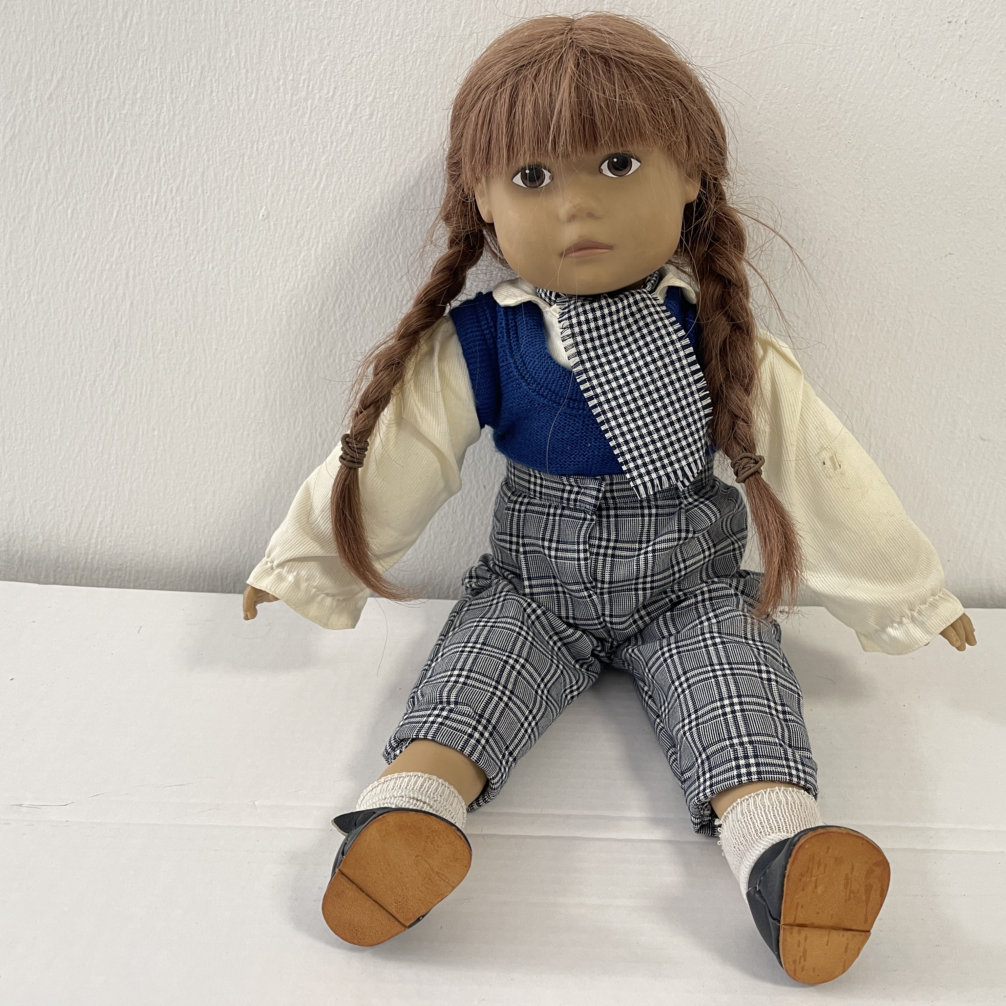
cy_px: 501
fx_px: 986
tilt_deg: -19.5
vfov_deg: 54.0
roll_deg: -3.6
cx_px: 598
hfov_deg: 53.7
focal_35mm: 30
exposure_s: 1/50
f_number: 1.6
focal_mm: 5.1
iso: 80
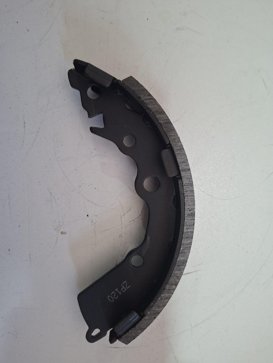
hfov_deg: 58.9
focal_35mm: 23
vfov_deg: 73.9
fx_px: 242
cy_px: 182
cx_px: 136
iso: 320
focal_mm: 5.54
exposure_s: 1/60
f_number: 1.8
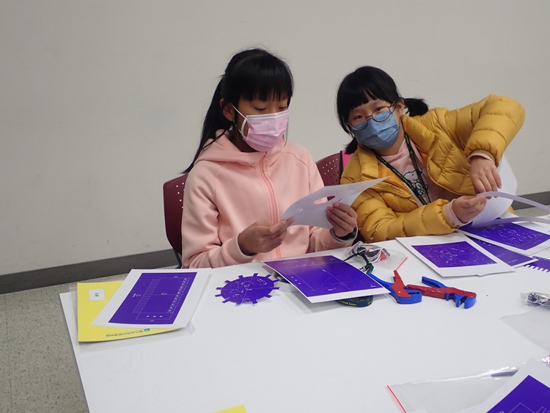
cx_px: 275
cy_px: 206
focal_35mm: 40
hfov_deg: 46.8
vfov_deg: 36.0
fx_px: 636
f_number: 2.8
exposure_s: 1/80
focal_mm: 7.34
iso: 200
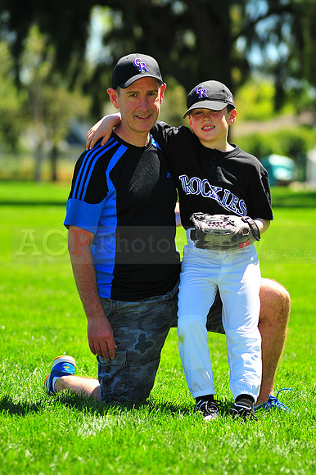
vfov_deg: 11.4
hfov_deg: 7.6
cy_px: 238
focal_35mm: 180
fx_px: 2373
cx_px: 158
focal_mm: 180
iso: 200
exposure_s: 1/640
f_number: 5
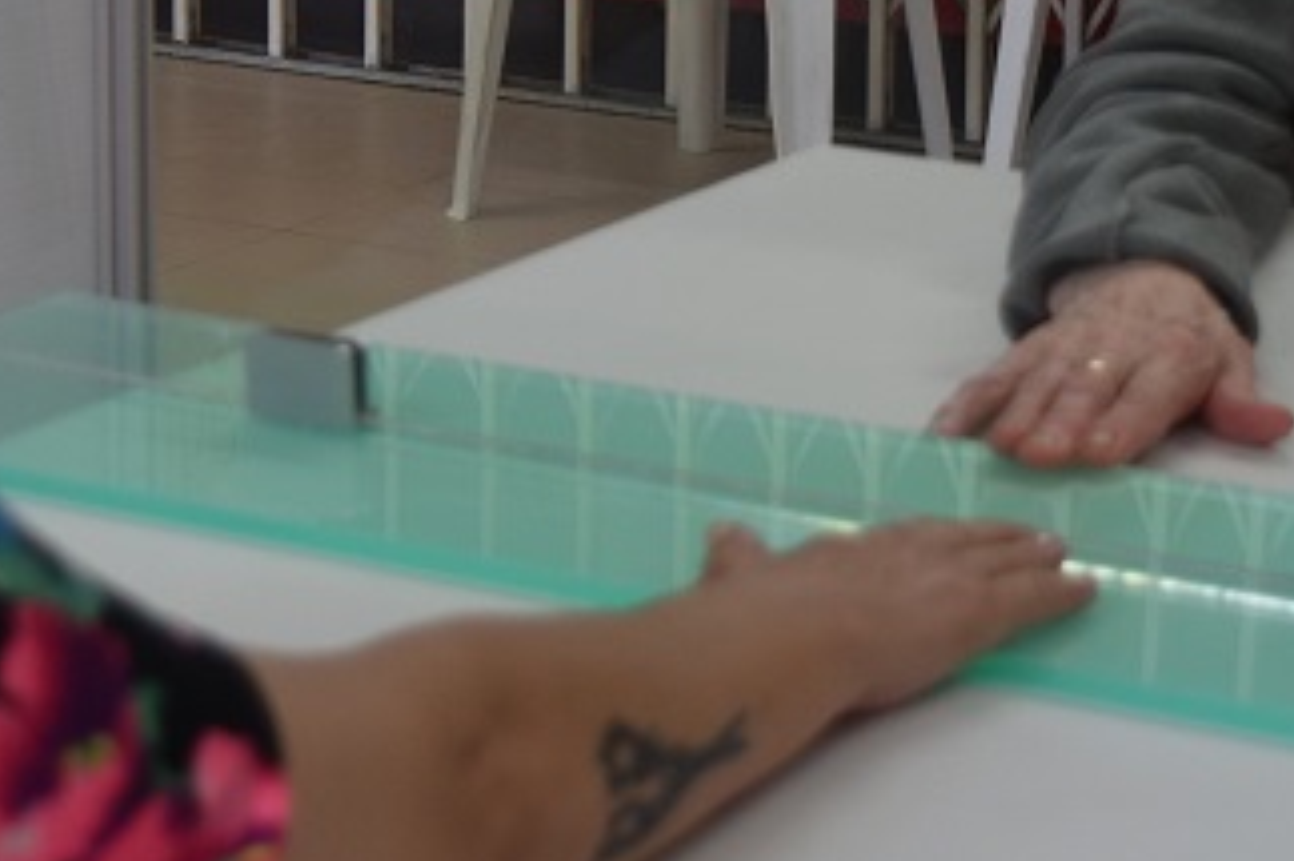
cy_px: 4
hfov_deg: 16.9
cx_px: 557
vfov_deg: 11.2
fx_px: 4361
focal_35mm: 121
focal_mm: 29
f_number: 4.2
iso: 500
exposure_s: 1/60
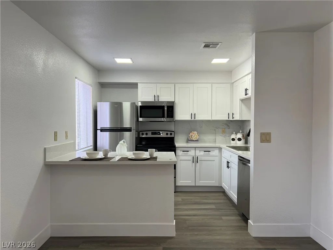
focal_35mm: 26
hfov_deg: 67.3
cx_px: 166
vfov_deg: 53.1
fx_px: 250
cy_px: 125
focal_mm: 5.7
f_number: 1.5
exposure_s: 1/121
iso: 50
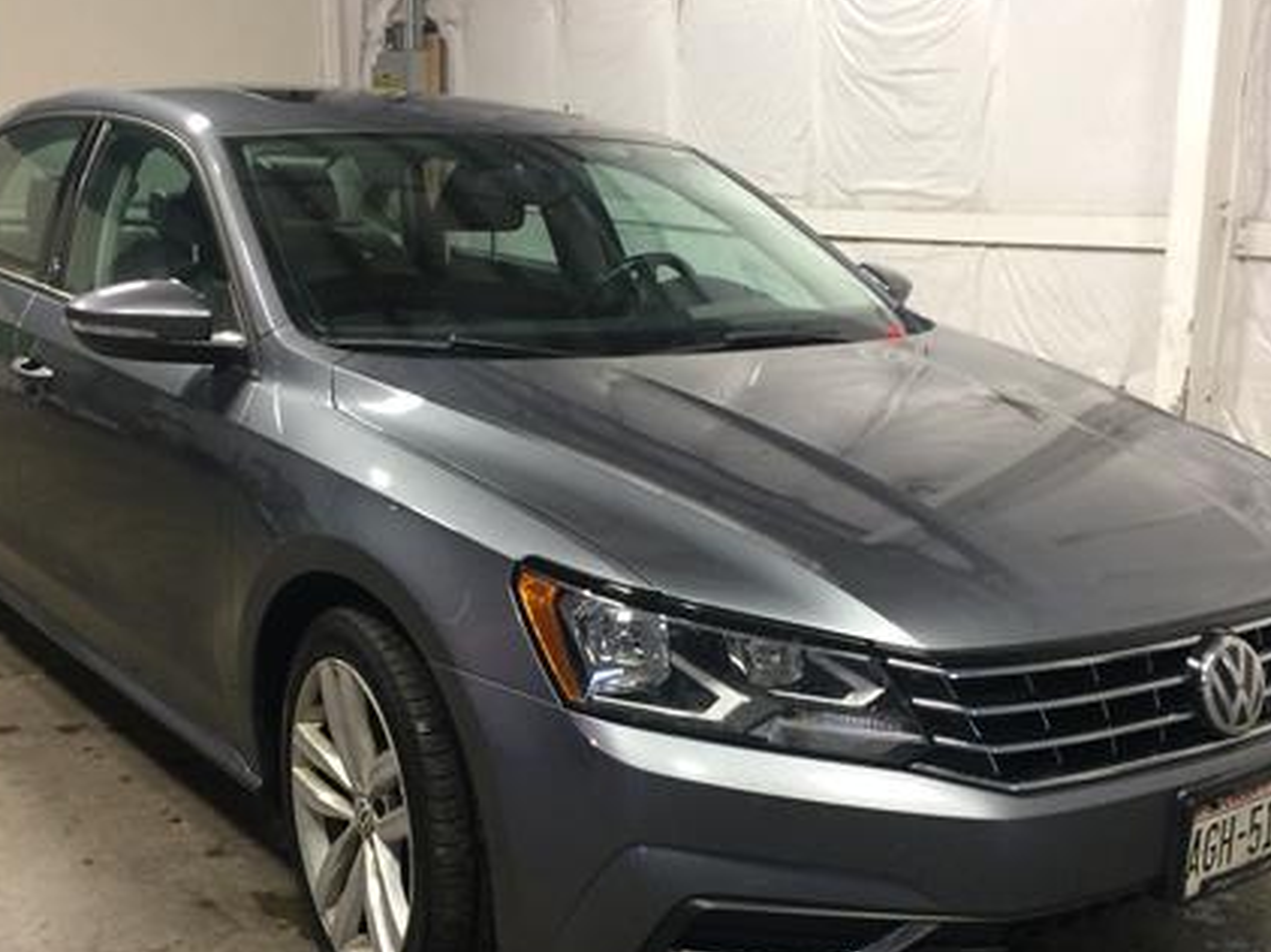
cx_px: 599
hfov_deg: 43.0
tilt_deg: -15.0
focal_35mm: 44
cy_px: 554
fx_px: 1615
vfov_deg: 32.8
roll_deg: -0.4
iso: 100
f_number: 2.2
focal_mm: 4.15
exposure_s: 1/30
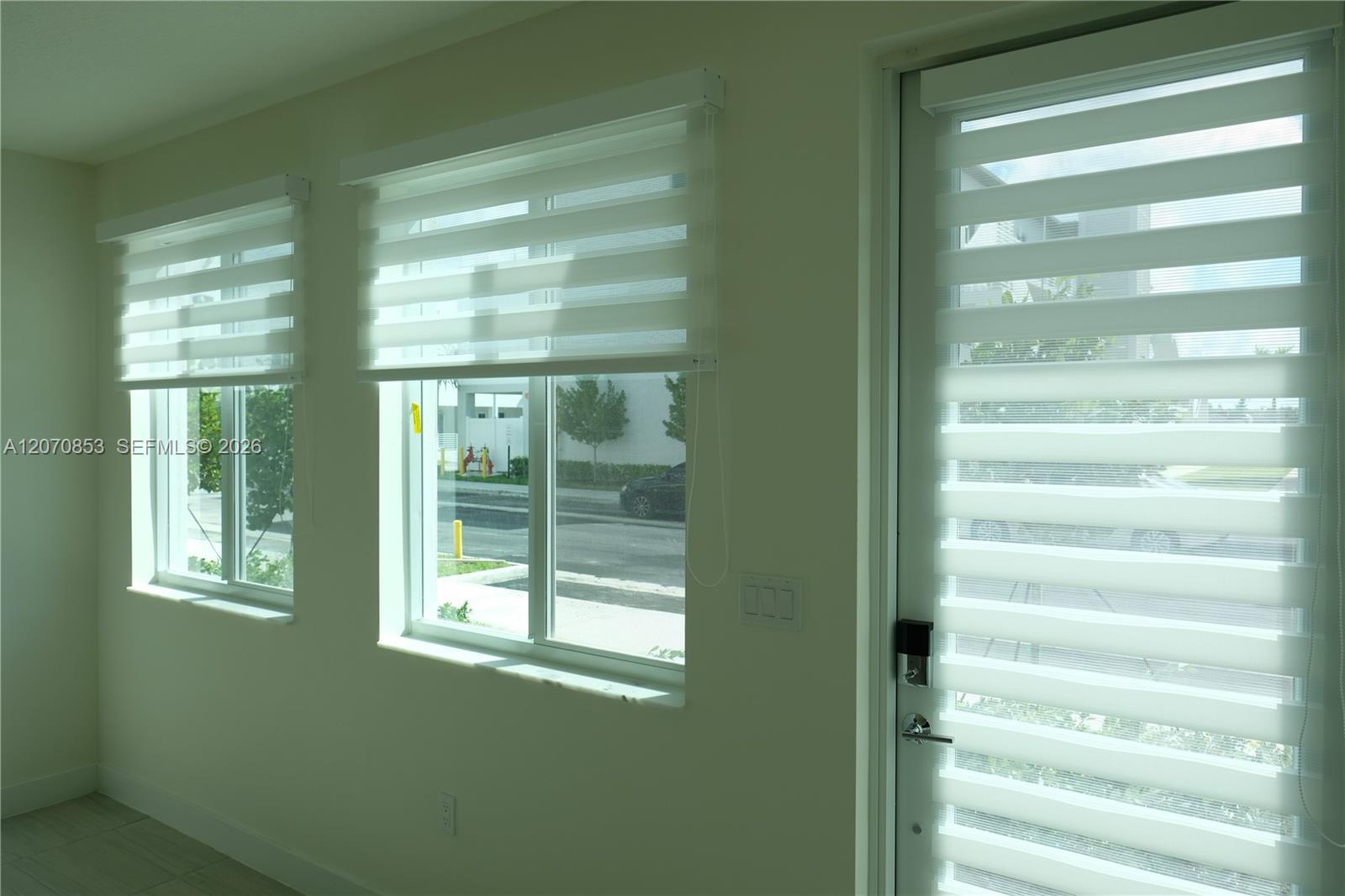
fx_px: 896
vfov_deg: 53.1
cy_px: 448
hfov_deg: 73.8
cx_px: 672
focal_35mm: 24
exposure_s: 1/200
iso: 200
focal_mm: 16
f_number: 5
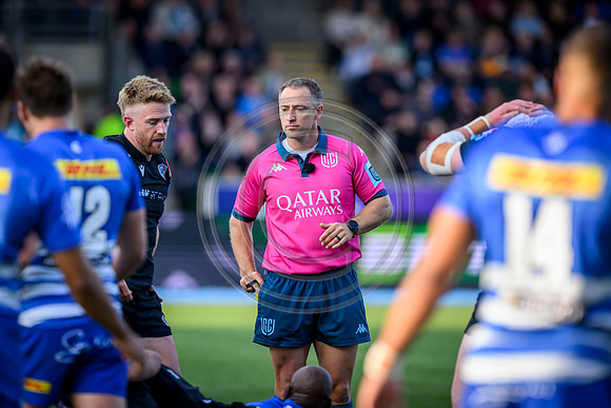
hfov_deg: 5.2
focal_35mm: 400
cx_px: 306
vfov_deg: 3.4
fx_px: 6790
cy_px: 204
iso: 1600
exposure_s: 1/2500
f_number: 4
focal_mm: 400
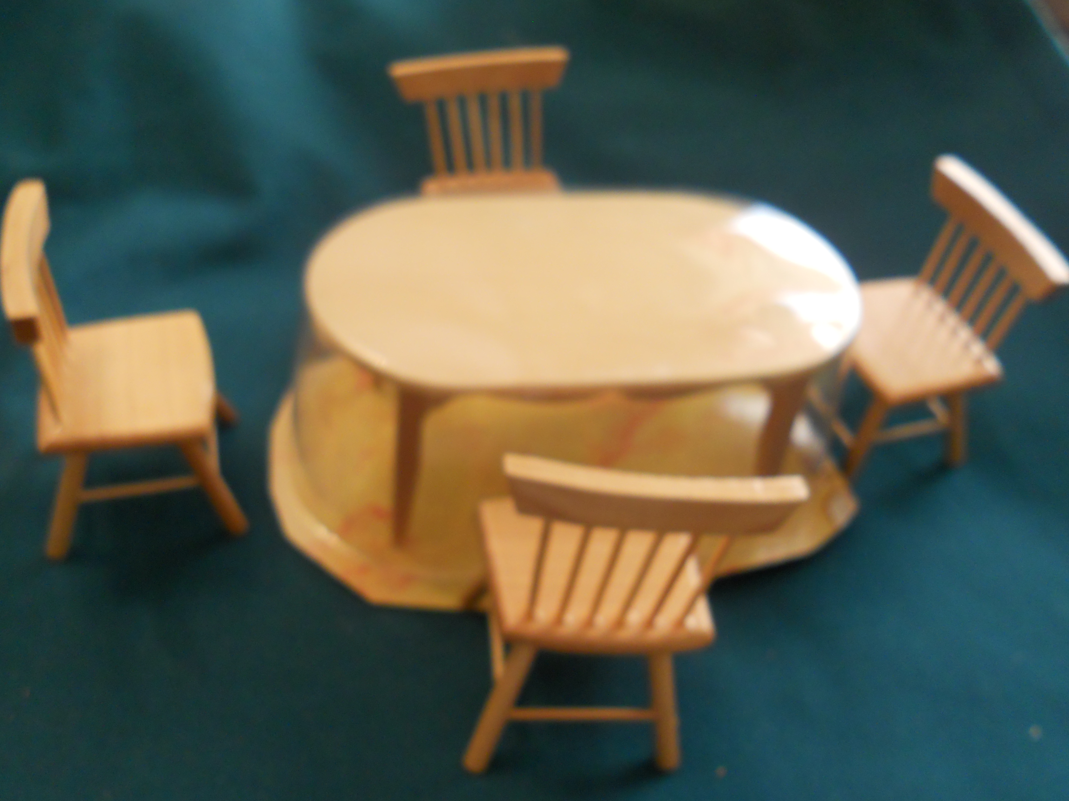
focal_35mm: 36
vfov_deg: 39.7
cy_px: 408
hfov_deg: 51.3
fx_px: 1112
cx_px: 508
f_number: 3.5
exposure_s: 1/30
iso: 250
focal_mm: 5.8
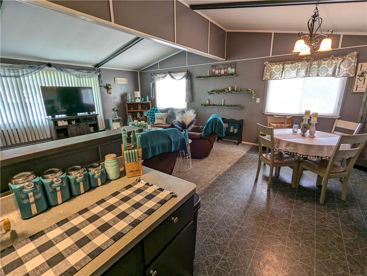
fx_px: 170
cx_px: 184
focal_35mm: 16
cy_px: 138
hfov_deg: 94.4
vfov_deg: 78.2
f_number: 2.2
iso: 142
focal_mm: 2.35
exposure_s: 1/40
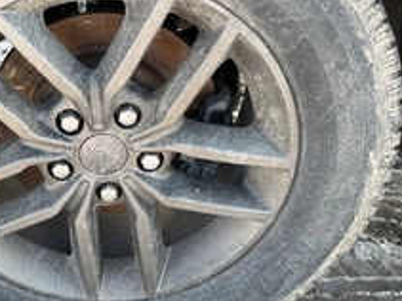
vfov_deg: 26.4
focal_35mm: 55
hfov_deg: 34.2
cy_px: 103
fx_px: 638
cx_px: 95
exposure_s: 1/122
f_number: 1.8
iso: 16
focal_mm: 3
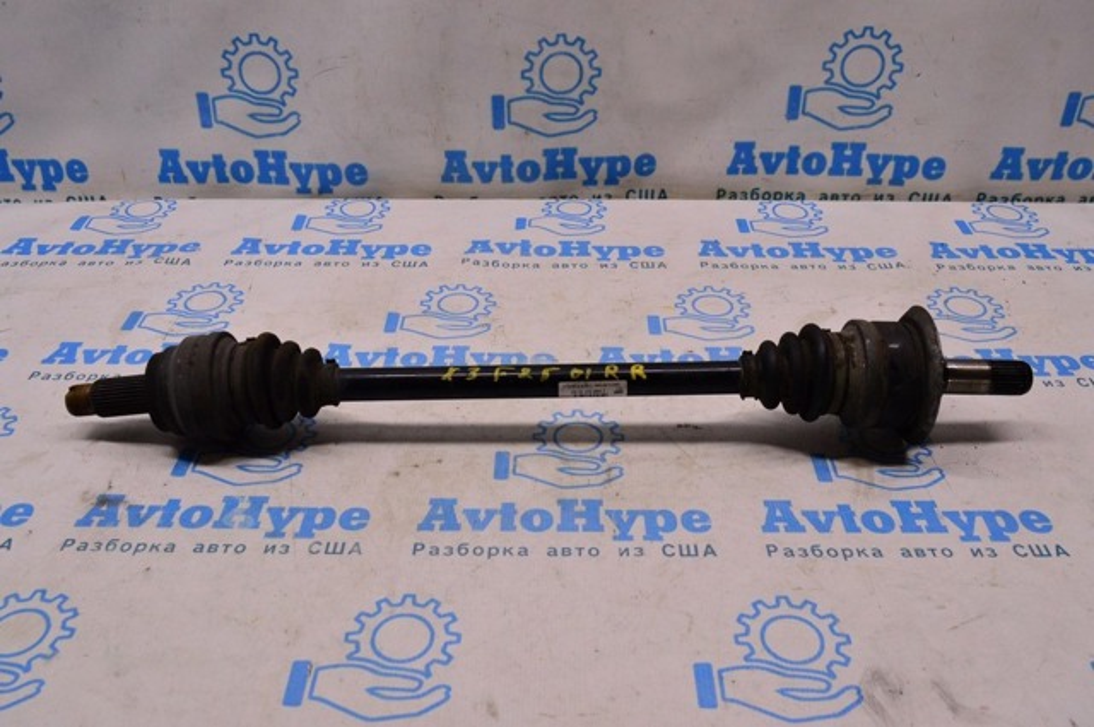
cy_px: 364
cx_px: 547
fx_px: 1002
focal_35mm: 33
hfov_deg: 57.3
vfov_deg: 39.9
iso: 1600
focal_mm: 22
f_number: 8
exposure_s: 1/160
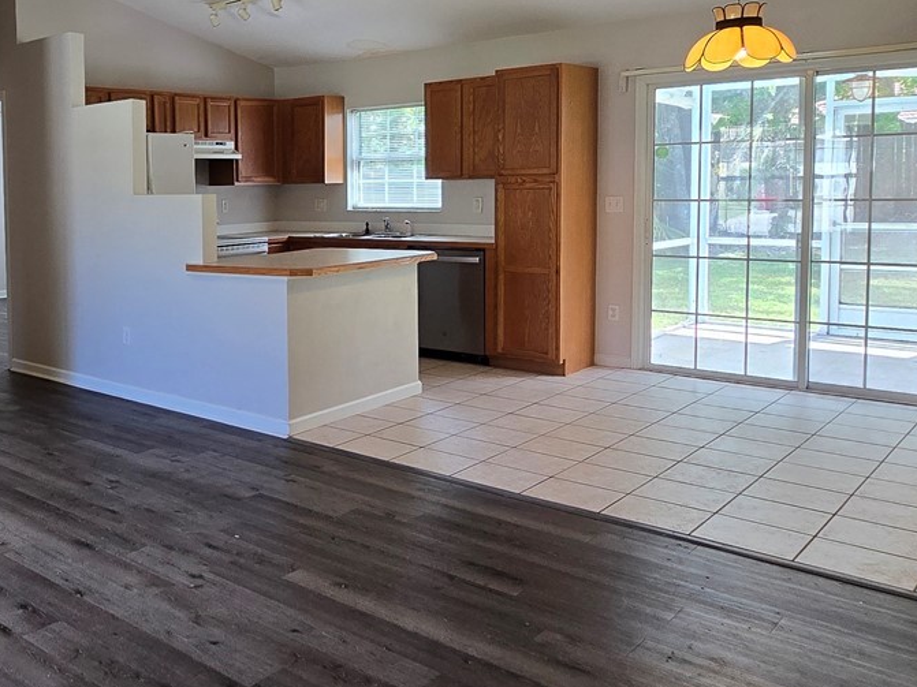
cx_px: 101
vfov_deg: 44.7
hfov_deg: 51.8
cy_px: 227
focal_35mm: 31
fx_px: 821
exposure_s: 1/60
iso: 80
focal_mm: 2.2
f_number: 2.2
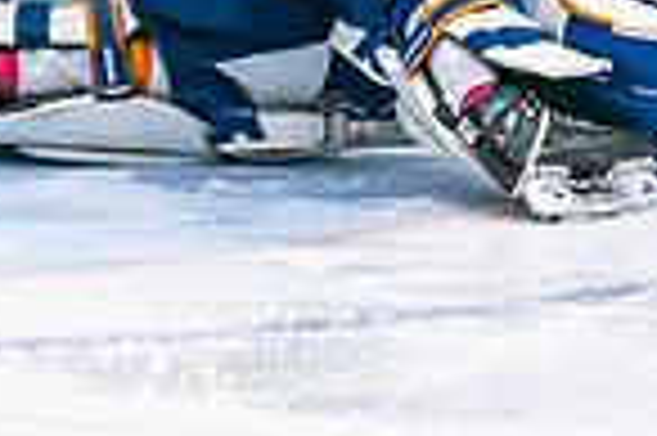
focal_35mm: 666
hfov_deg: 3.1
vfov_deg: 2.1
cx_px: 356
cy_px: -215
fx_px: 12141
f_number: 2.8
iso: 400
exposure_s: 1/640
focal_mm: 95
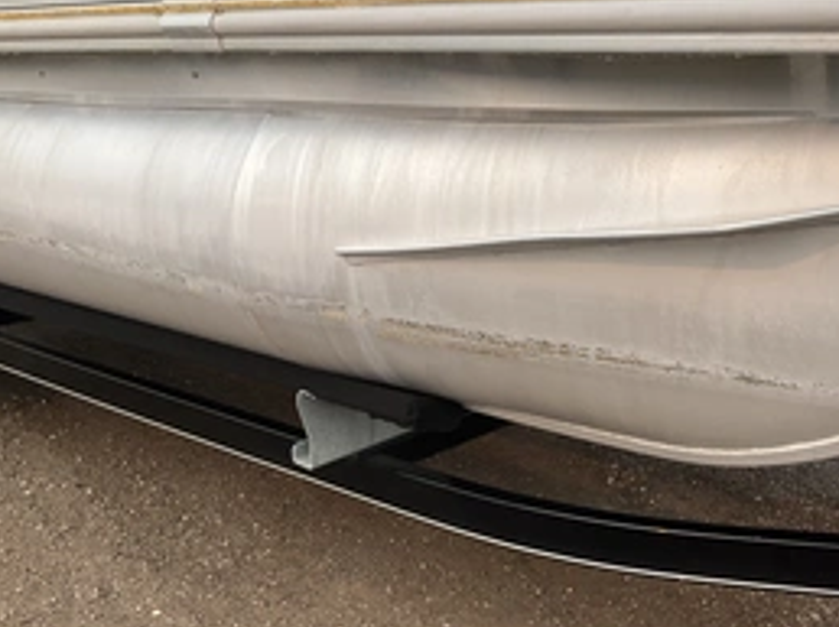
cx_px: 569
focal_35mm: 45
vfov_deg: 31.9
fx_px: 1090
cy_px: 409
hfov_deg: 41.5
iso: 25
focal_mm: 3
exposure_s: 1/469
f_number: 1.8
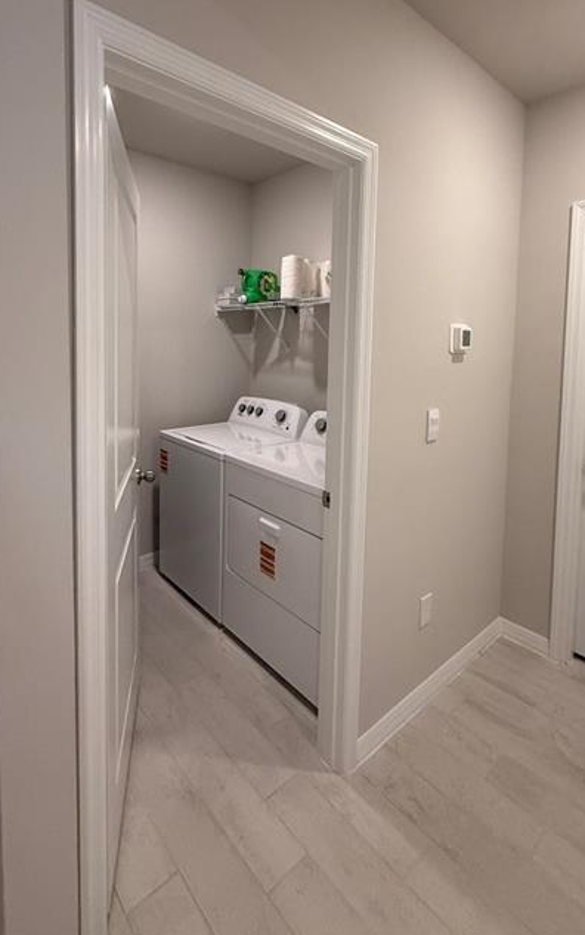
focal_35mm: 18
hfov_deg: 64.9
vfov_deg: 89.9
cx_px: 261
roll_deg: -1.1
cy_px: 375
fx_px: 459
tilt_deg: -2.5
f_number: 2.2
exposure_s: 1/120
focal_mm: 2.22
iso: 320
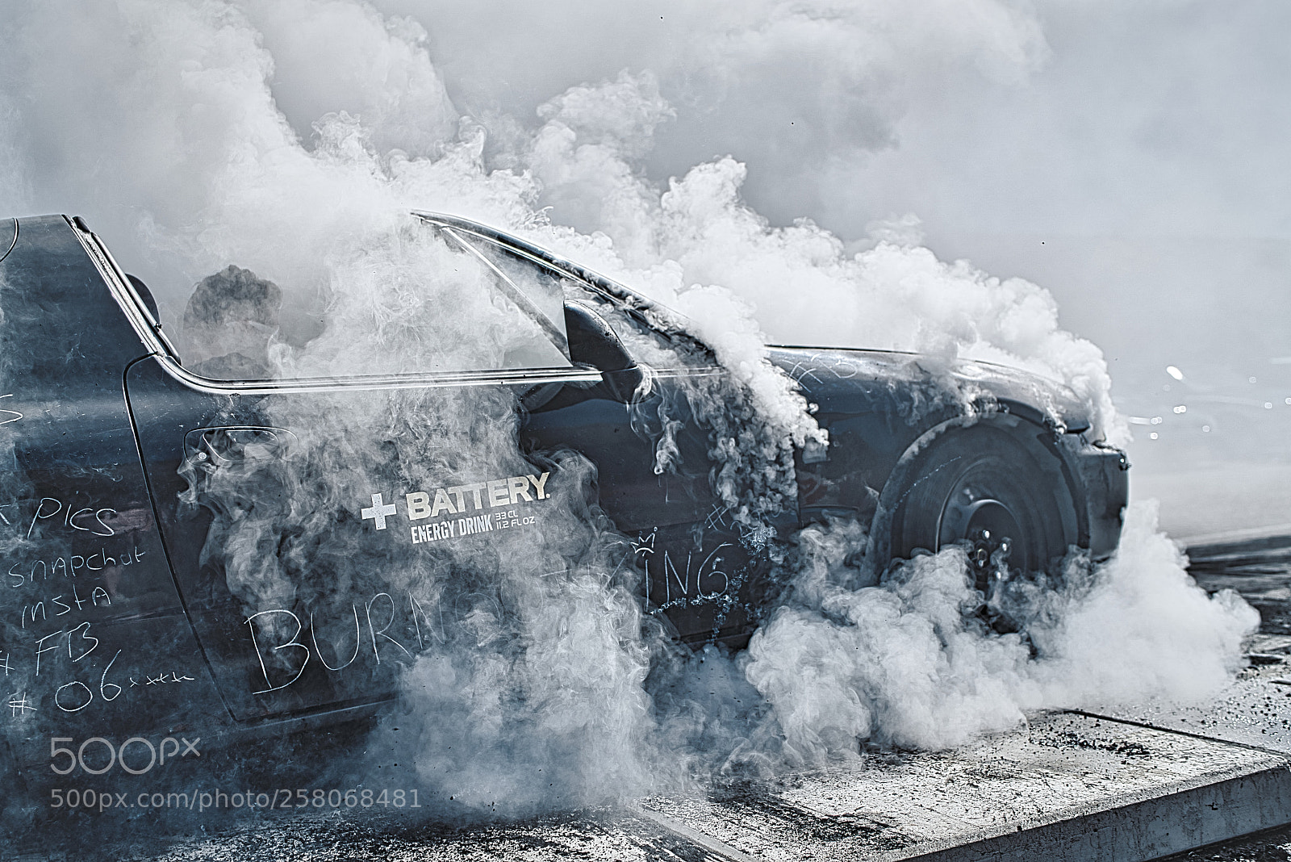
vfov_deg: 37.9
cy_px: 431
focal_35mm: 35
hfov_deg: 54.4
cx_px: 646
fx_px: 1256
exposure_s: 1/1000
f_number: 2.8
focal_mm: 35
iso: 100
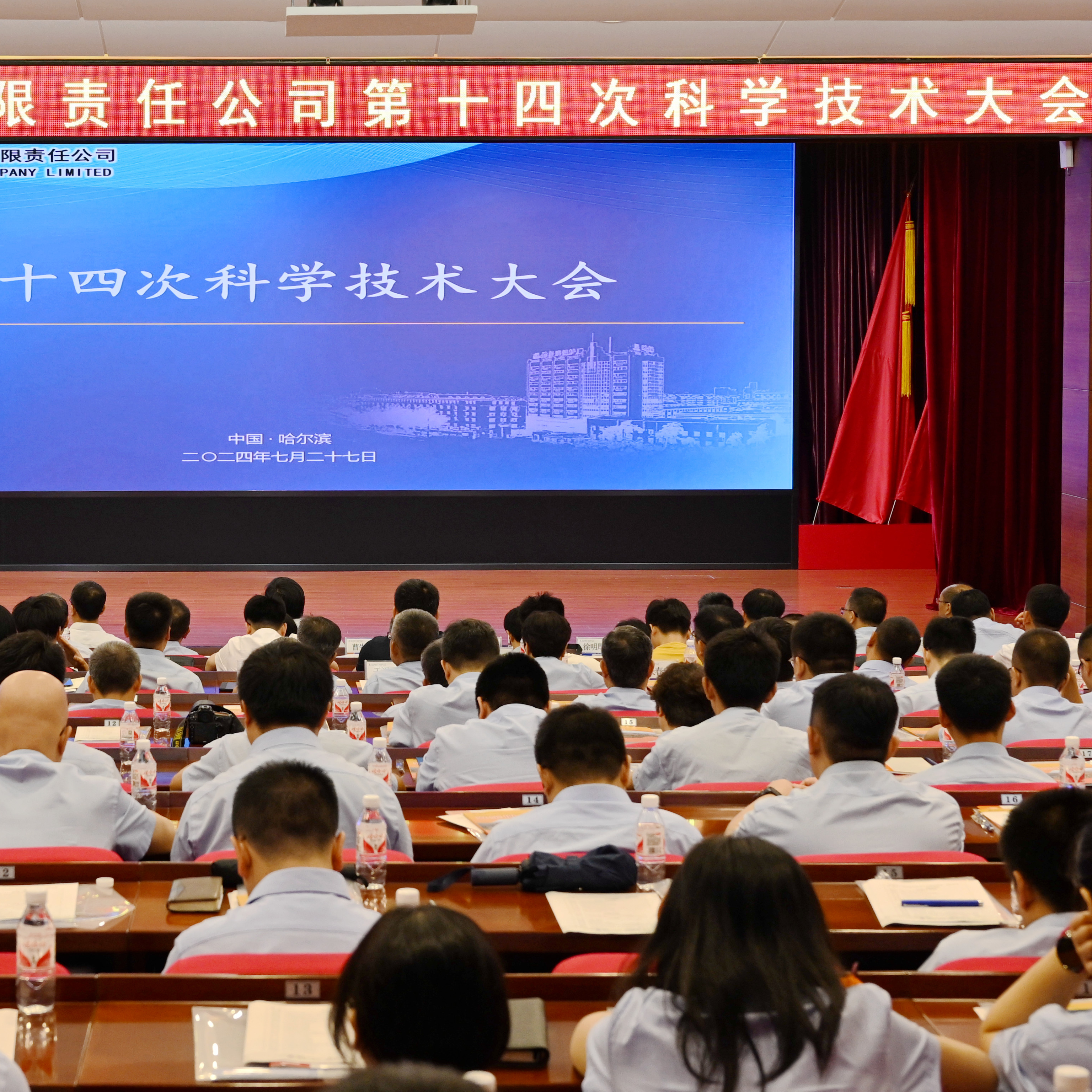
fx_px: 1927
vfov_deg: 31.3
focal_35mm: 54
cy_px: 350
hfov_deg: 31.1
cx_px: 275
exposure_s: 1/60
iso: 640
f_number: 4.5
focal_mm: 31
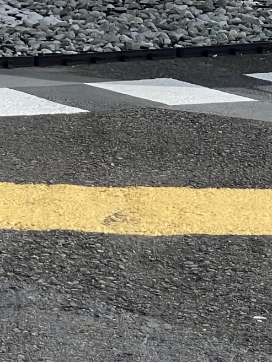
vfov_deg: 6.4
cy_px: -323
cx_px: -73
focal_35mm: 300
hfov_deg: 4.9
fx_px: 3142
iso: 32
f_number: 2.8
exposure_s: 1/1167
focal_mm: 9
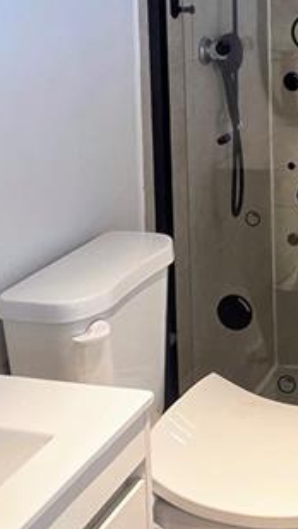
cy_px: 36
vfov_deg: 35.2
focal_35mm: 55
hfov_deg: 20.0
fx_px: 772
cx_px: 390
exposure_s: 1/120
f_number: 2.2
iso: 200
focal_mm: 2.2
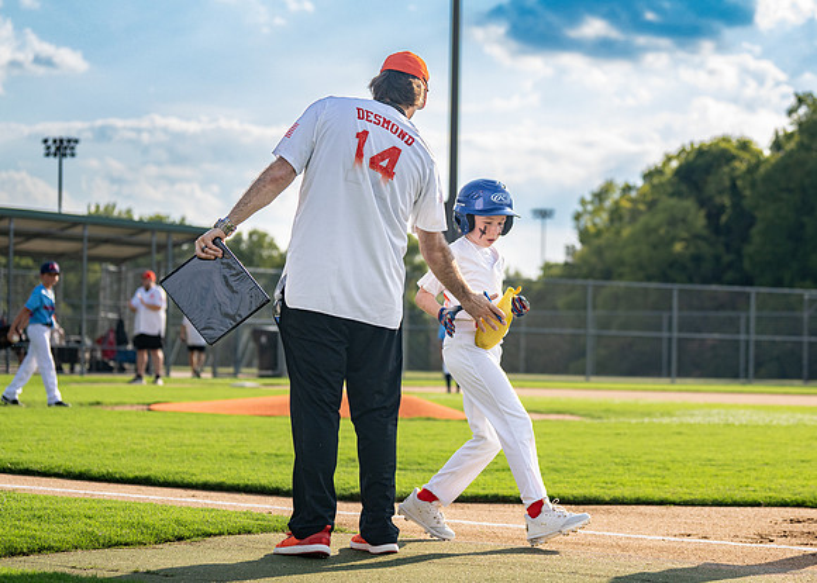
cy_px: 295
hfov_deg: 20.9
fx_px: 2211
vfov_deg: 15.0
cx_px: 501
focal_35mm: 95
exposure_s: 1/4000
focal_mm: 70
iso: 400
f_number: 2.8
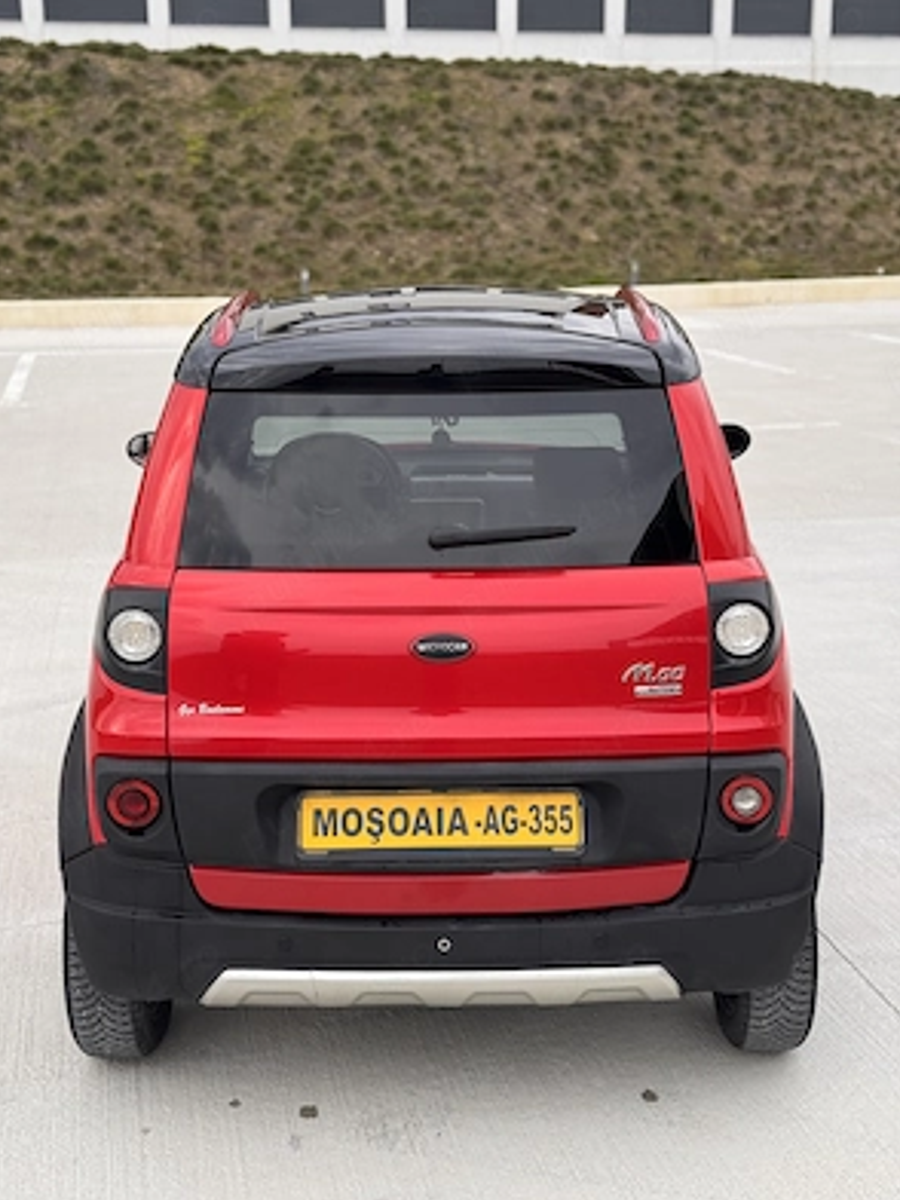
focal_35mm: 49
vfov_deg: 38.9
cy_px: 597
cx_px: 444
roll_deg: +0.5
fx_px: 1699
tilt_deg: -13.8
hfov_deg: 29.7
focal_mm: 6.76
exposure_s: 1/926
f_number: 1.78
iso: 64
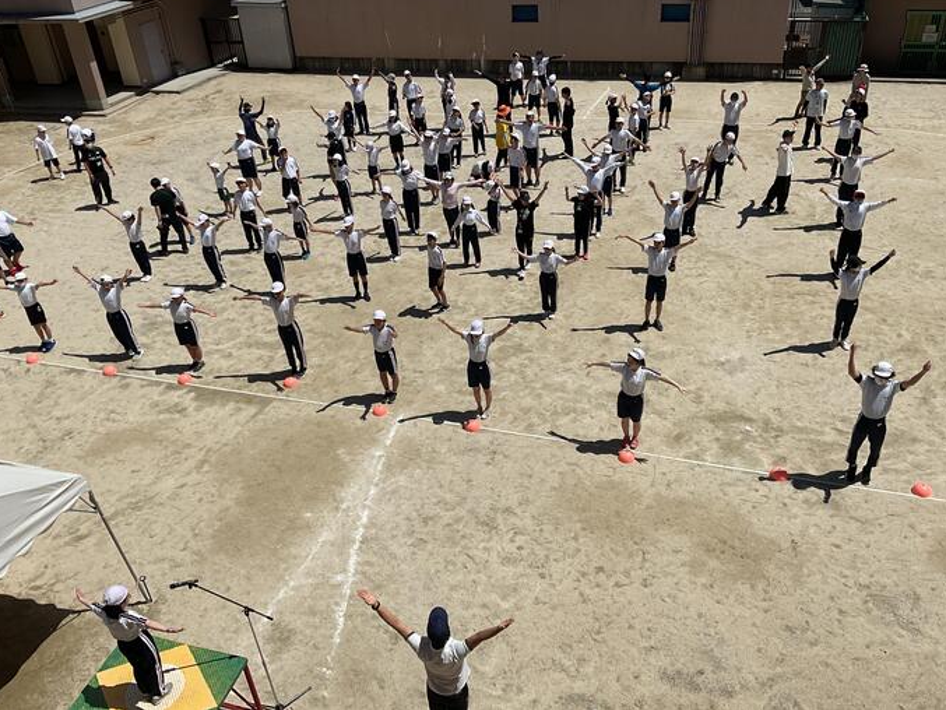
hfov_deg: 60.0
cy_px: 345
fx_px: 820
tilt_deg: -33.0
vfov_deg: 46.8
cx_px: 482
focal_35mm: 30
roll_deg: +4.2
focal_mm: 3
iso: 16
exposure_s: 1/5263
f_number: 1.8
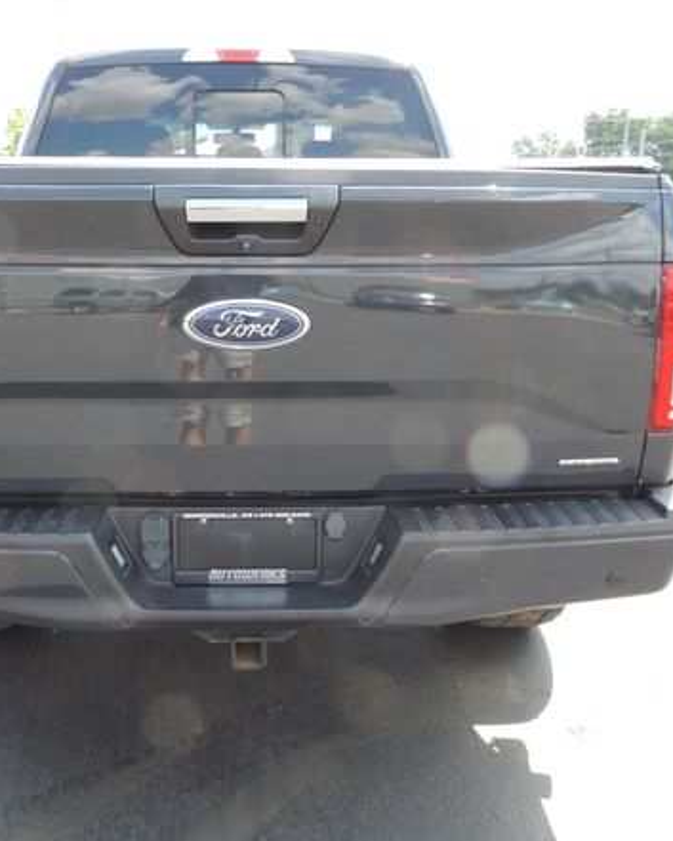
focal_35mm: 34
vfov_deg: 52.8
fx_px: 846
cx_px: 267
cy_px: 399
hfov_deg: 43.1
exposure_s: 1/160
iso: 80
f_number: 3
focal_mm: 4.3
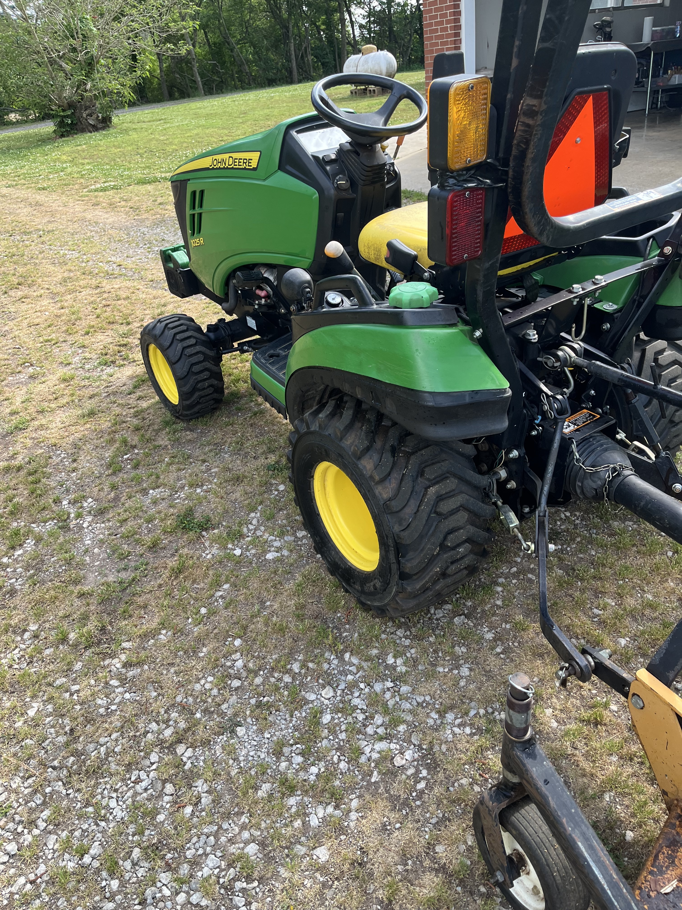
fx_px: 683
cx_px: 341
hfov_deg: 53.1
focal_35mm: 26
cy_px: 455
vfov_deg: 67.3
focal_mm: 5.1
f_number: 1.6
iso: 50
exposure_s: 1/378
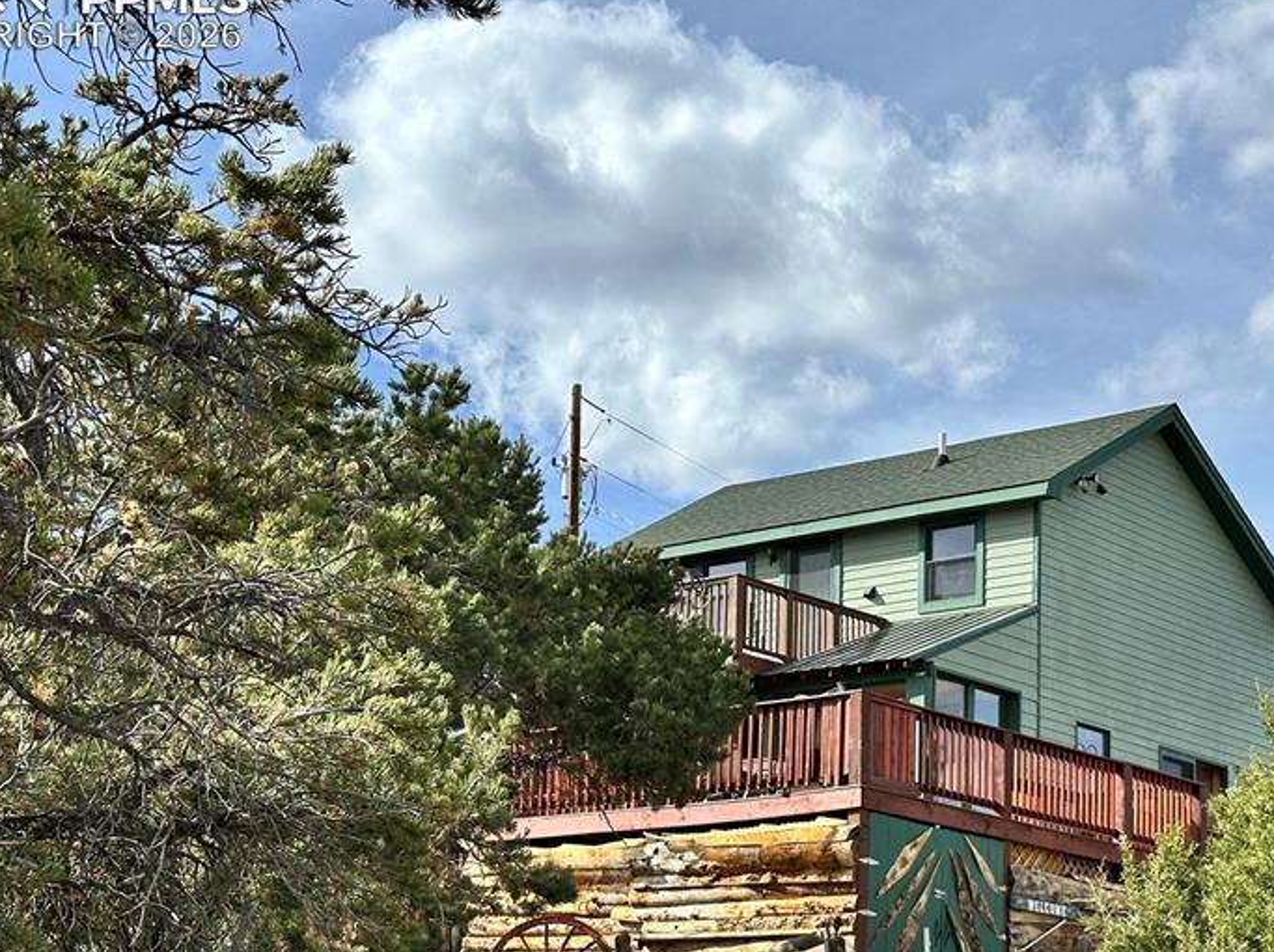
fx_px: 2648
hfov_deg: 26.9
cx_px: 830
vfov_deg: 20.3
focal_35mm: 72
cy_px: 660
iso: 64
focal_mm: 6.86
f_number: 1.78
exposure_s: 1/3876
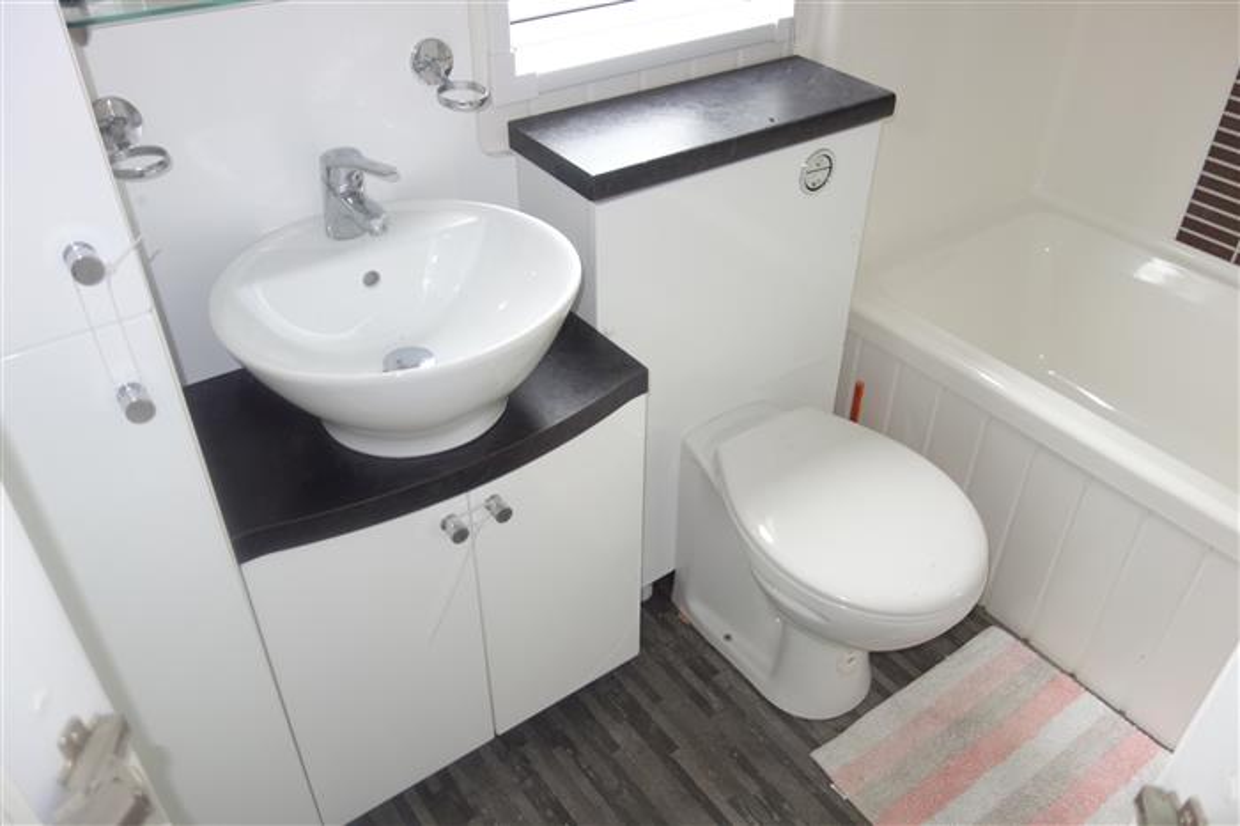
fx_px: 964
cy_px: 413
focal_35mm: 28
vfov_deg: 46.4
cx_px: 620
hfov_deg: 65.5
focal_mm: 10.4
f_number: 1.8
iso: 125
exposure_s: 1/40
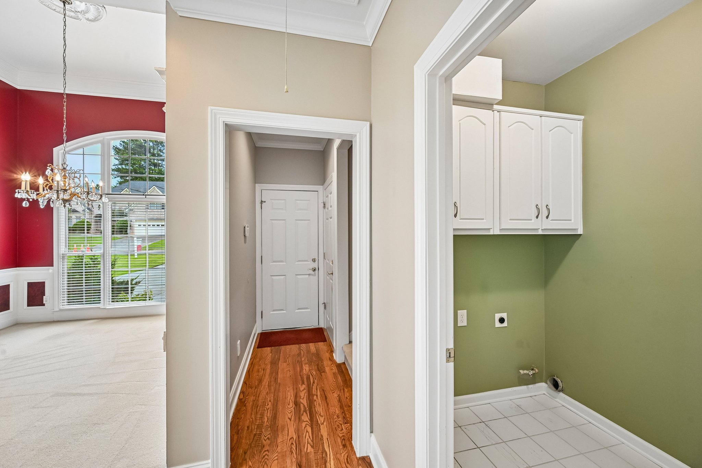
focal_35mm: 14
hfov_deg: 104.3
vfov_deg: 81.2
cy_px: 234
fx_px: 273
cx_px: 351
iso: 250
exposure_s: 1/15
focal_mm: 14
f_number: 8
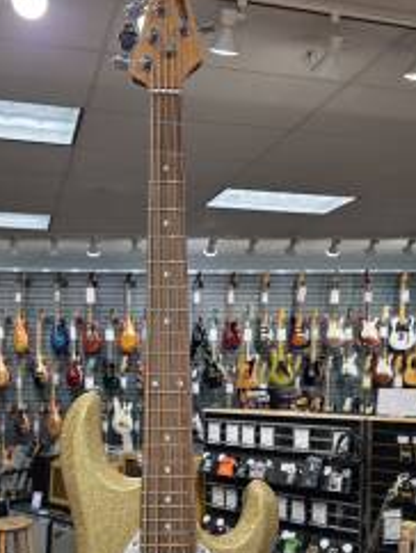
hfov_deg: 37.7
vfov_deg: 47.5
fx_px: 608
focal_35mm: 38
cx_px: 174
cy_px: 400
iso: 64
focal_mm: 6.3
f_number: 1.7
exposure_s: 1/120
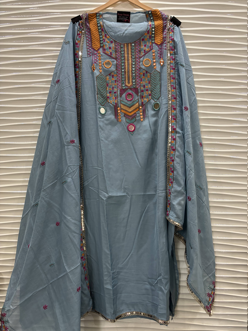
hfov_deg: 53.1
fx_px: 248
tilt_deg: -0.7
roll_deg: -1.6
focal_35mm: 26
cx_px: 124
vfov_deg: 67.3
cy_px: 166
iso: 320
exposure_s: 1/50
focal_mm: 5.96
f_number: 1.6
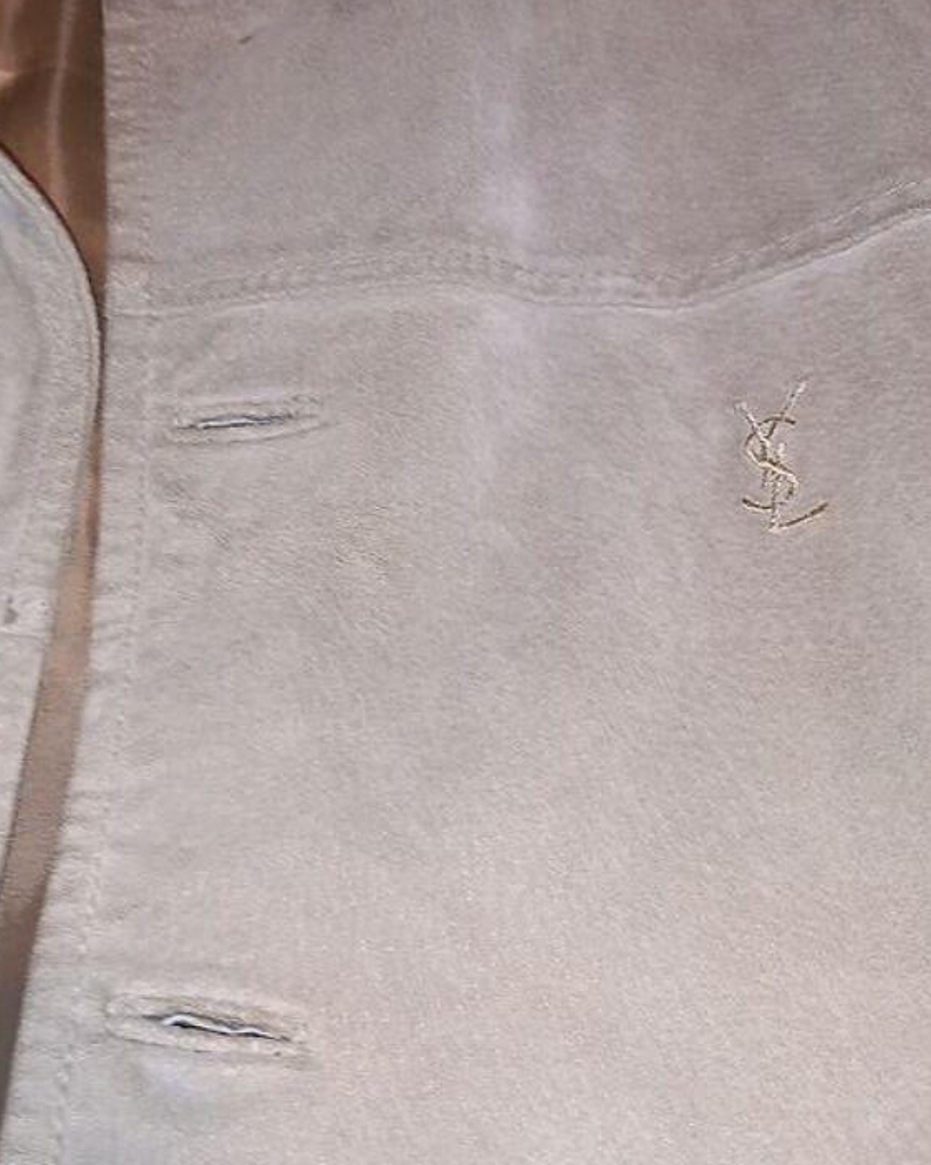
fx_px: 1723
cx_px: 157
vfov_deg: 37.3
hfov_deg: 29.4
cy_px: 505
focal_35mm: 50
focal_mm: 4
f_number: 1.8
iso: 100
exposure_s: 1/50
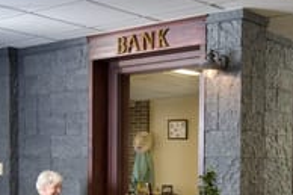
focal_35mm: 72
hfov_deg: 28.1
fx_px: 585
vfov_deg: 18.6
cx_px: 171
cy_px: 178
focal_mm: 35
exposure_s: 1/8
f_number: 8
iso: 320
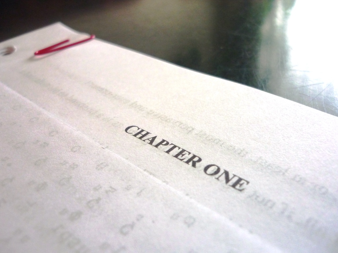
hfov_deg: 55.4
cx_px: 169
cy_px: 126
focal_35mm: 33
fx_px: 322
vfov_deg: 42.9
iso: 250
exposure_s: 1/30
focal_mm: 5.5
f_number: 2.8
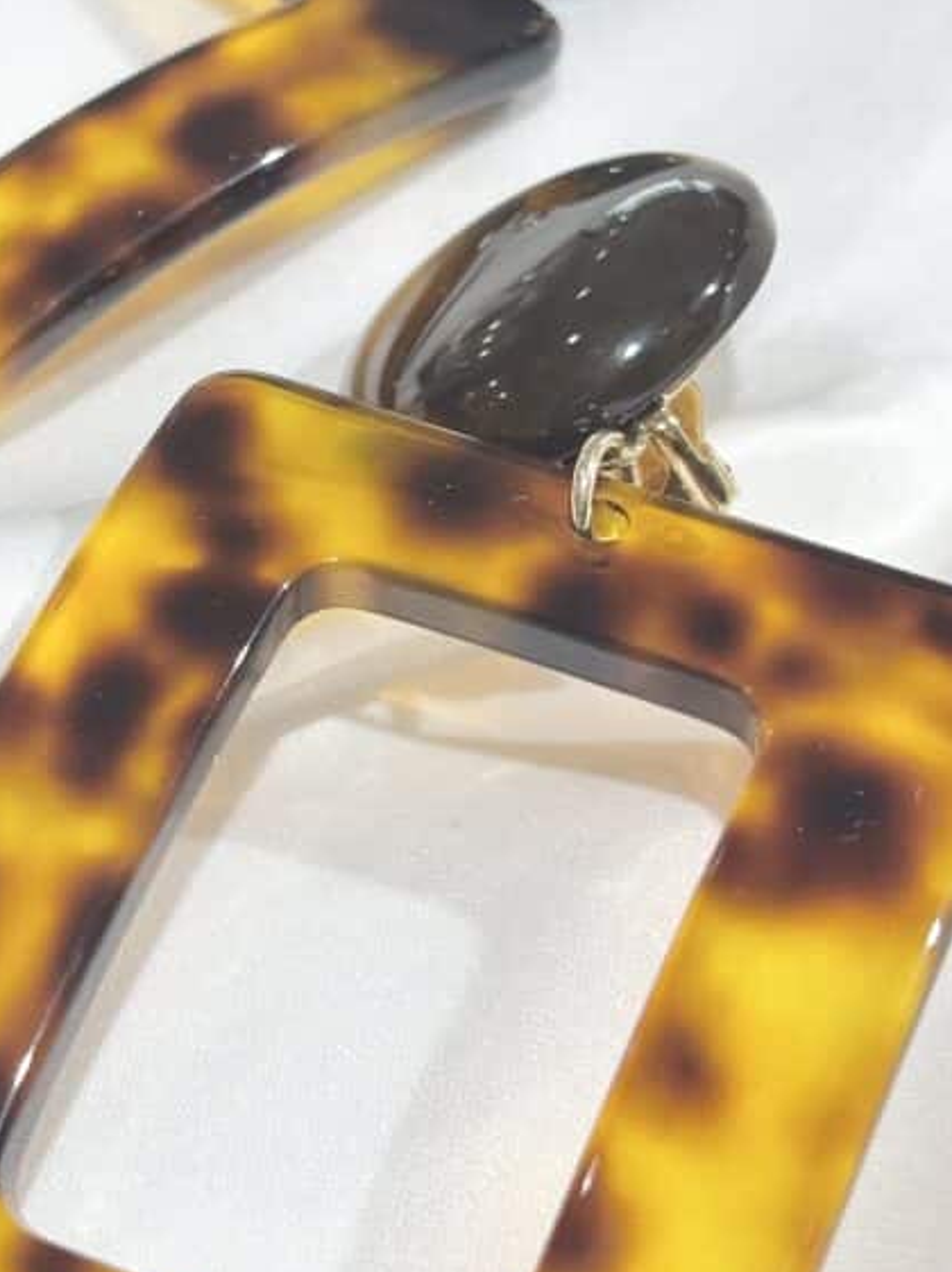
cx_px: 211
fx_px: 3488
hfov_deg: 15.5
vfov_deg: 20.7
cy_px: 610
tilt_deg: -40.1
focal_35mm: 95
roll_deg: +6.8
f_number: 1.6
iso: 25
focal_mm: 5.96
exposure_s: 1/114
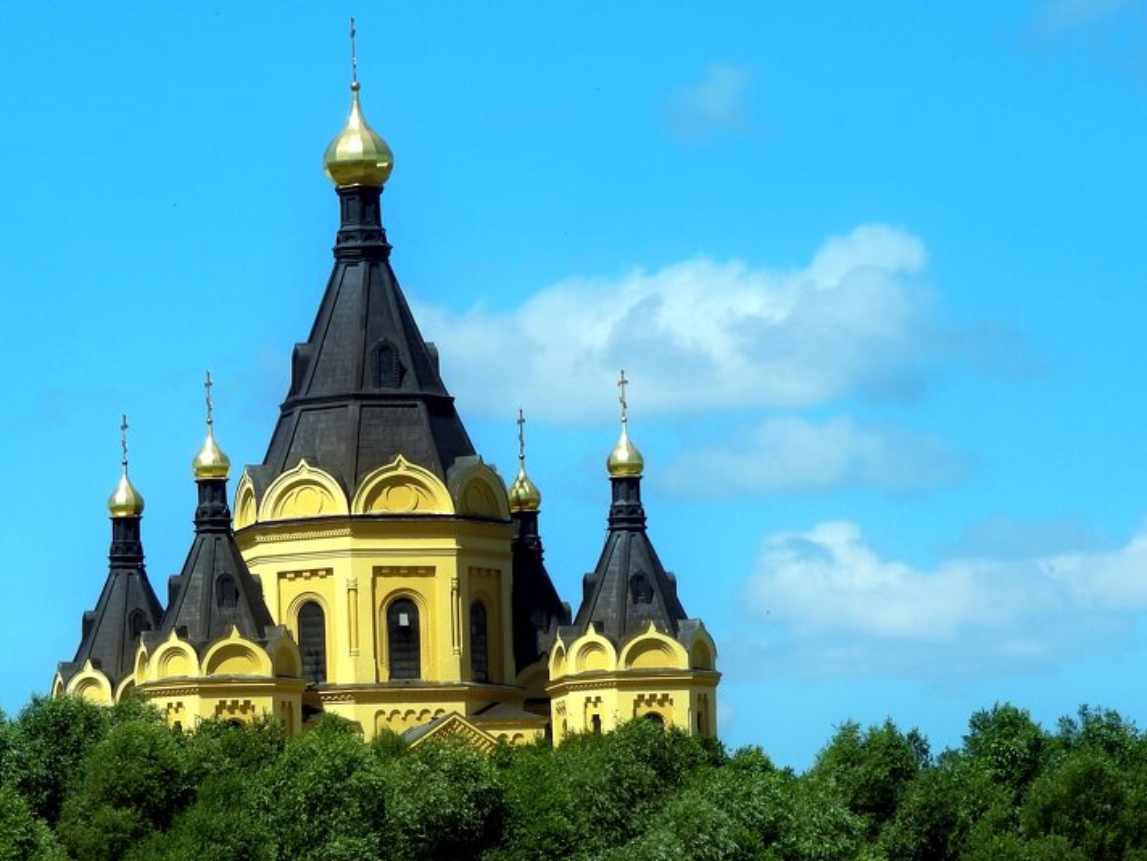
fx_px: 8946
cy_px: 504
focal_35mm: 270
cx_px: 391
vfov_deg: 5.5
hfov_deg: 7.3
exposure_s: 1/640
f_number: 5.3
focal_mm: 32.2
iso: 100
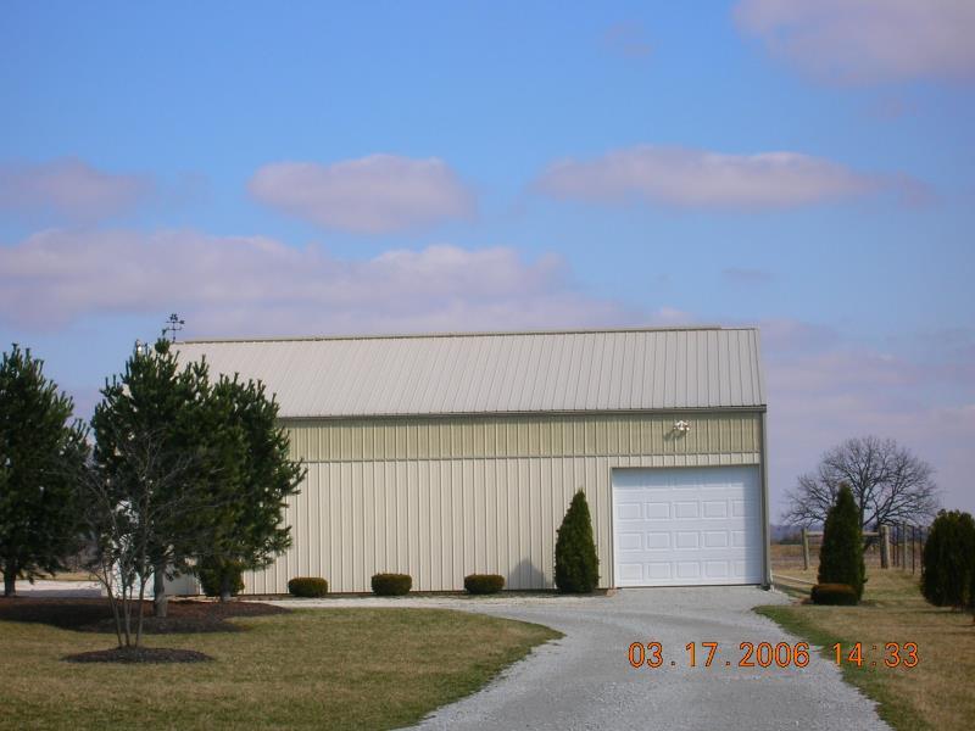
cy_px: 366
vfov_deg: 14.5
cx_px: 488
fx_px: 2873
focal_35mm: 102
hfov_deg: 19.3
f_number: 8.2
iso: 50
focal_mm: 17.1
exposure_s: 1/166
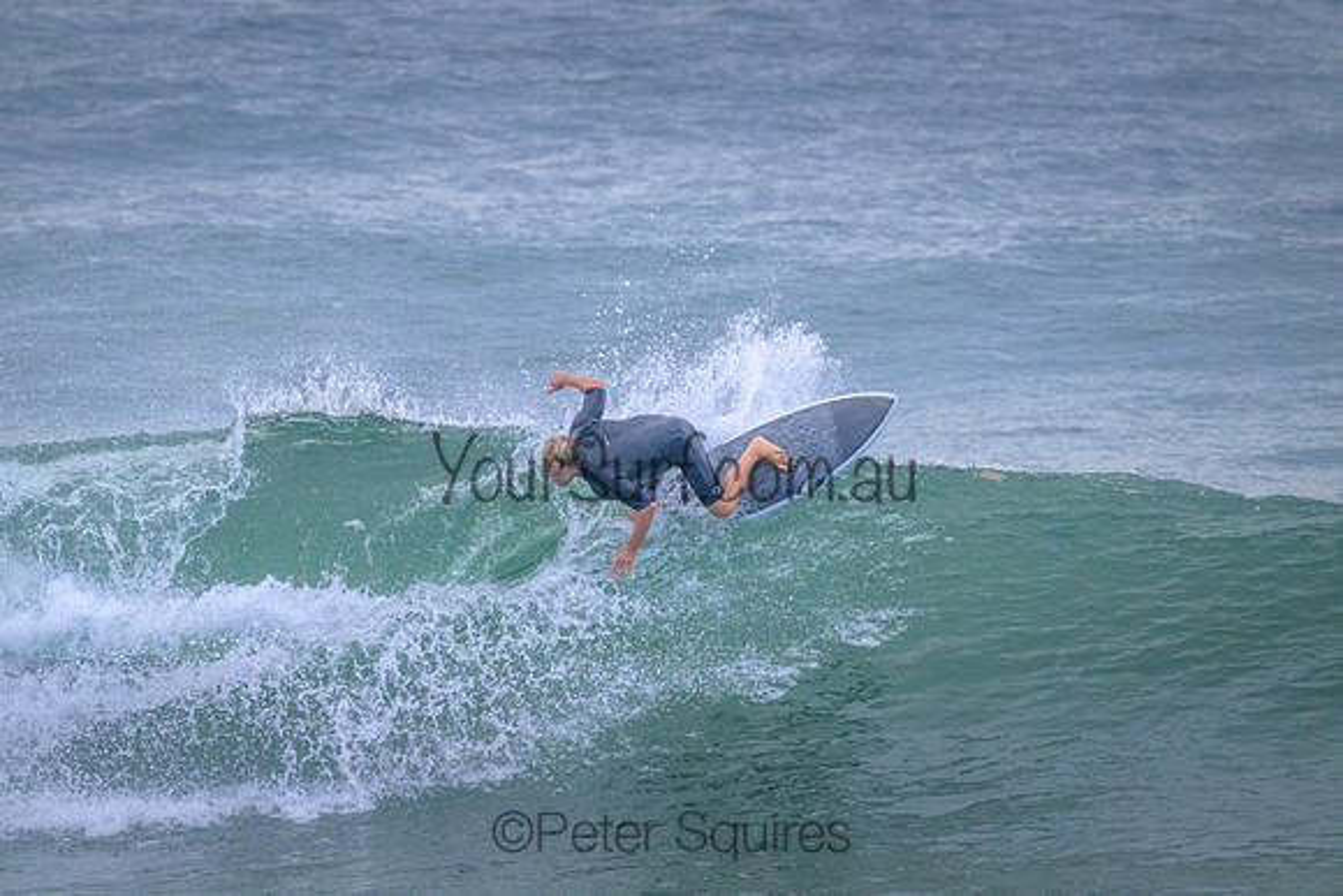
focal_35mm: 800
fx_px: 29850
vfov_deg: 1.7
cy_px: 448
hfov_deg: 2.6
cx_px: 672
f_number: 11
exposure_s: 1/2000
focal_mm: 800
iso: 8000
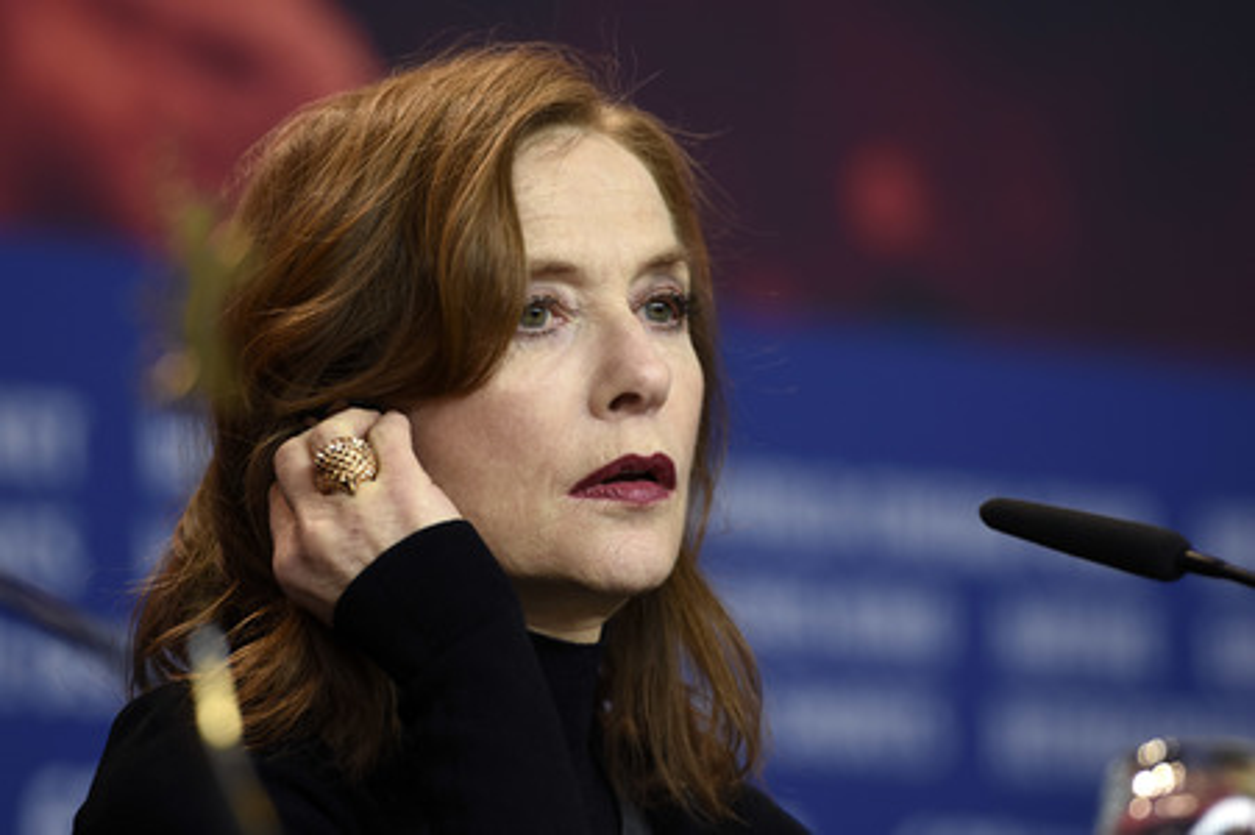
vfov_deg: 4.6
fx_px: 10450
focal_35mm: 300
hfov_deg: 6.9
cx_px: 628
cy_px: 418
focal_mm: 200
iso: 640
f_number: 3.2
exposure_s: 1/400
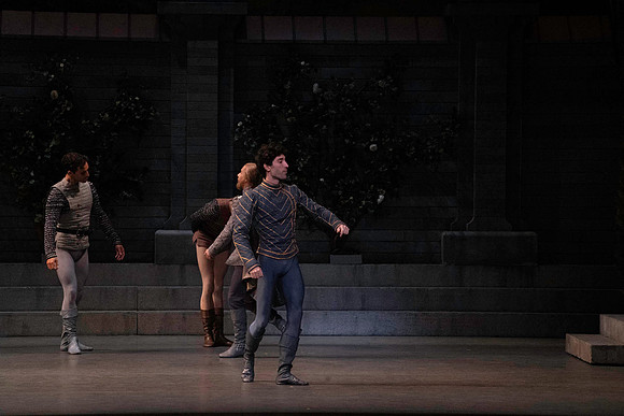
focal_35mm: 184
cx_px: 312
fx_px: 3190
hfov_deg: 11.2
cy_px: 208
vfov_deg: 7.5
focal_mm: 184
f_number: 11
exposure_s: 1/400
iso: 16000
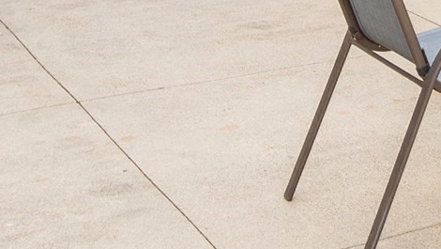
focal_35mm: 114
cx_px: 652
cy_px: -346
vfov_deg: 9.5
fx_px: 1334
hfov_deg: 17.1
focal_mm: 17
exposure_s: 1/60
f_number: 8
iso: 125
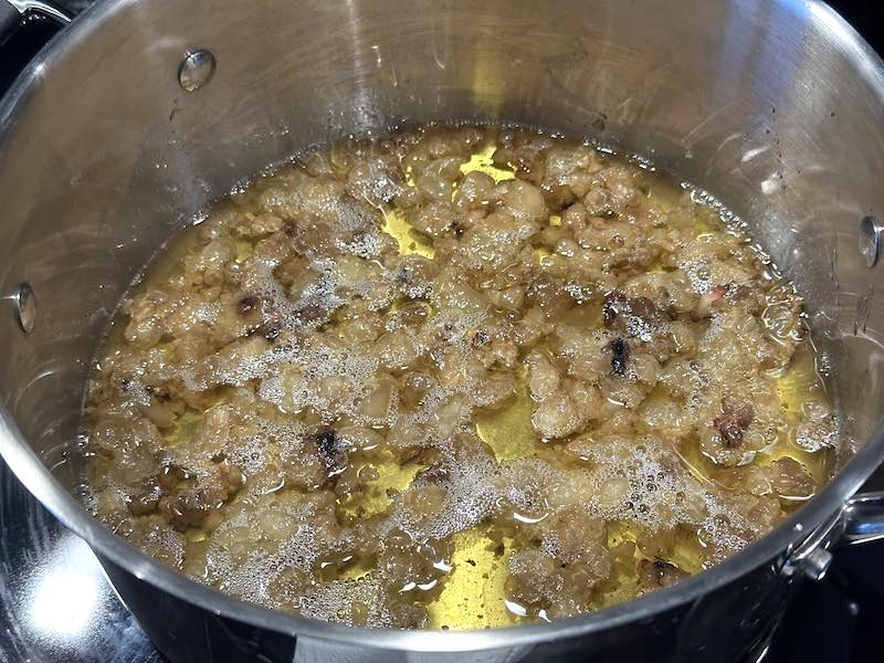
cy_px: 332
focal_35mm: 48
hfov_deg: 39.7
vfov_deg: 30.3
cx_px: 442
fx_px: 1226
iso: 250
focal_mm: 6.86
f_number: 1.78
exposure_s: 1/50
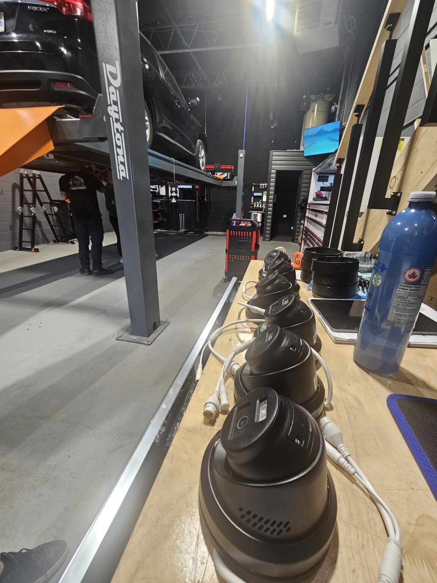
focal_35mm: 13
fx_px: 219
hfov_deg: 89.9
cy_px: 292
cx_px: 218
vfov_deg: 106.2
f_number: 2.2
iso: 125
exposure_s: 1/60
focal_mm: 2.2
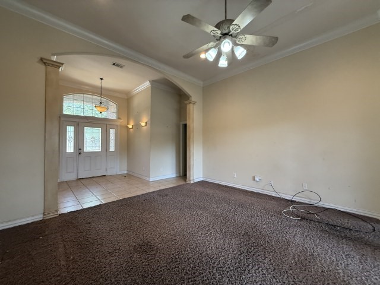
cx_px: 190
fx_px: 154
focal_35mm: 14
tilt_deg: +0.6
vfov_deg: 85.7
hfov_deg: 102.1
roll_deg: +0.6
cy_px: 142
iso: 320
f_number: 2.2
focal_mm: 2.22
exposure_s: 1/120
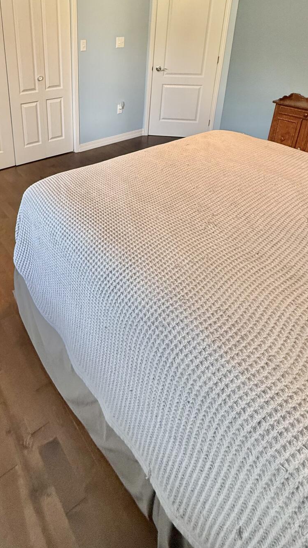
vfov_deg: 74.3
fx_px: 334
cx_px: 78
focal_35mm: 23
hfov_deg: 47.7
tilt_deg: -22.6
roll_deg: +0.7
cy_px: 152
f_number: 2.2
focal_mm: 2.22
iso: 200
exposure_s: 1/60
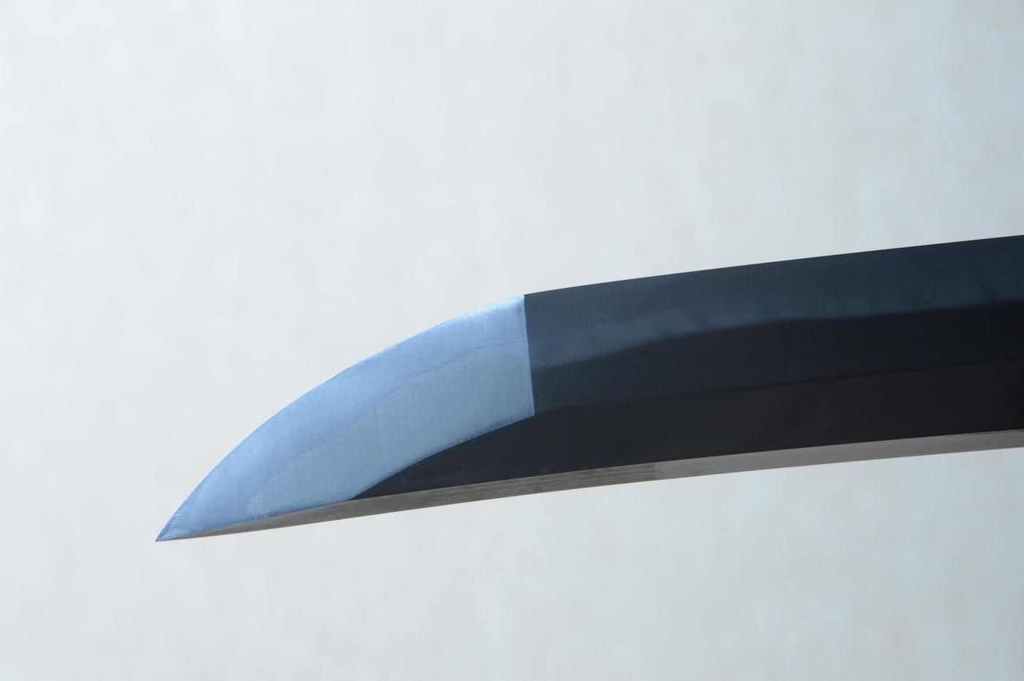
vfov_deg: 9.1
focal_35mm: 150
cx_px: 512
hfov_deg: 13.7
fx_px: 4263
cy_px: 340
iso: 400
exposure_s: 1/1.6
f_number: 11
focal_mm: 100
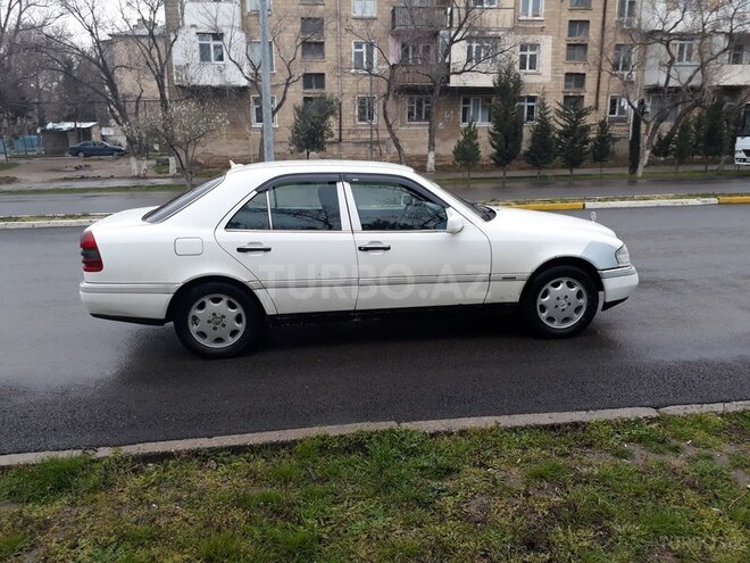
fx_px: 585
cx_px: 375
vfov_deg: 51.4
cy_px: 282
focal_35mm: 27
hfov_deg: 65.3
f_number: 1.9
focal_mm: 3.6
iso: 40
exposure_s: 1/154
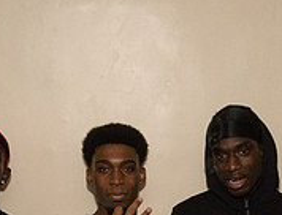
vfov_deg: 13.3
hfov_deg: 19.0
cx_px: 210
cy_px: 381
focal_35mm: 102
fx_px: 837
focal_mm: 24
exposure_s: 1/320
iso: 2000
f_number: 4
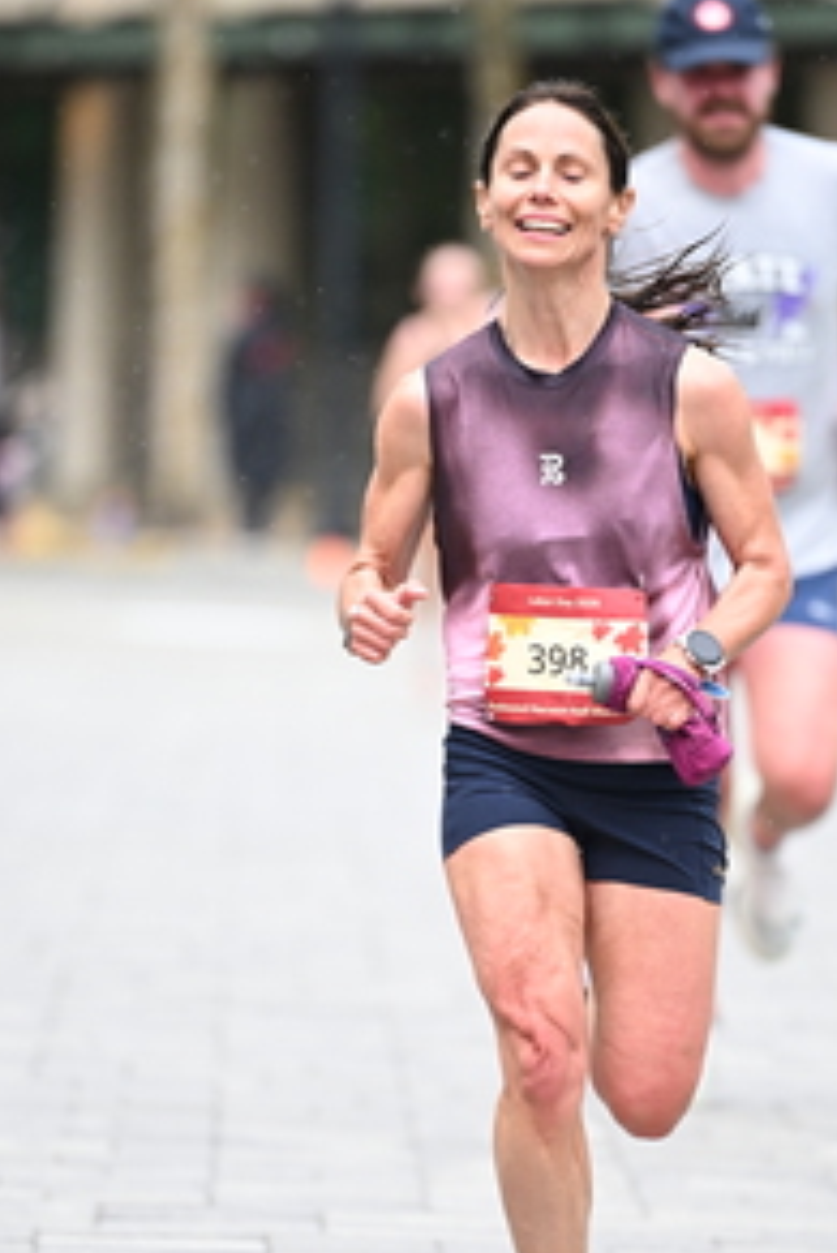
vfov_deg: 5.5
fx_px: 13131
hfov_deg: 3.7
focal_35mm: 377
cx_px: 427
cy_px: 687
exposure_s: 1/1250
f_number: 2.8
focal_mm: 200
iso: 1250
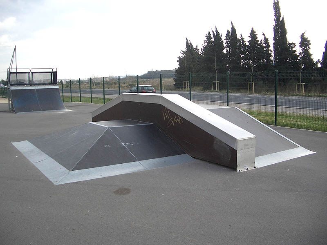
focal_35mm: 35
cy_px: 122
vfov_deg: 40.7
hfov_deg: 52.6
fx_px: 331
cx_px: 164
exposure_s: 1/400
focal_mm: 5.8
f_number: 2.6
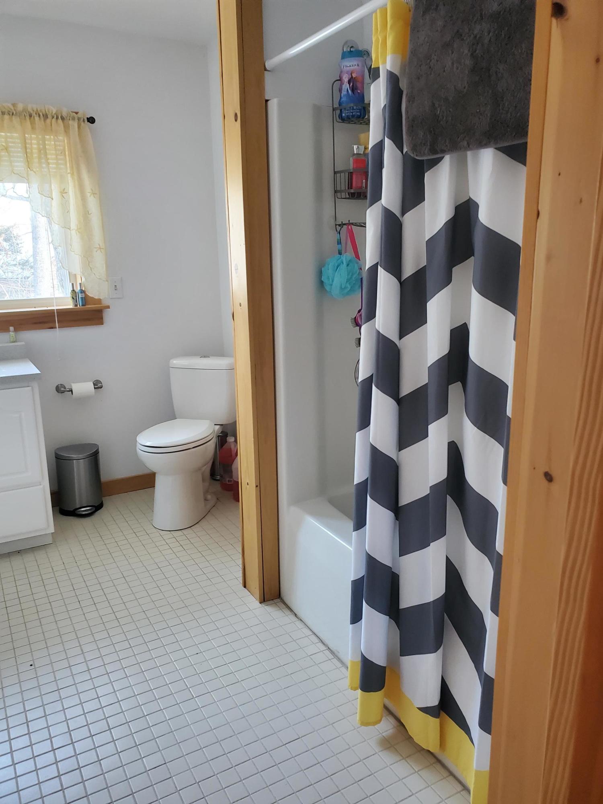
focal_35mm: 26
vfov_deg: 67.3
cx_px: 302
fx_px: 604
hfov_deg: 53.1
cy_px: 402
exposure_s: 1/39
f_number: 2.4
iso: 400
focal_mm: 4.3
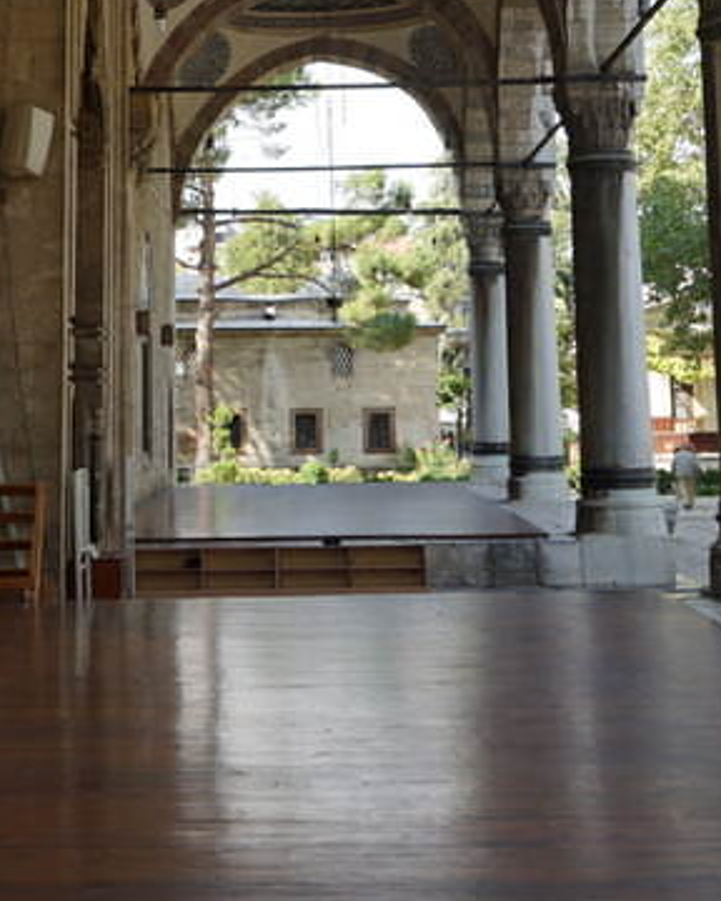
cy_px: 79
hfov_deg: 23.7
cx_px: 215
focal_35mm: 64
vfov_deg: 28.4
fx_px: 1707
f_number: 8
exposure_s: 1/60
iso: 100
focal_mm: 24
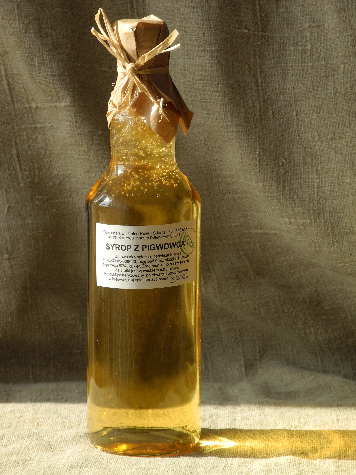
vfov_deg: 9.9
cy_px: 238
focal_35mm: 200
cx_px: 178
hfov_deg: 7.4
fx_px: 2742
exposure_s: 1/178
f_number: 5.6
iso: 100
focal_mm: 42.6
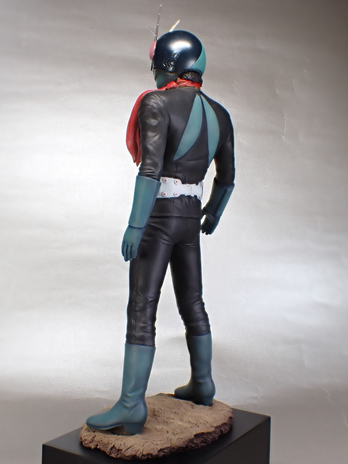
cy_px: 232
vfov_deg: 45.8
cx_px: 174
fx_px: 550
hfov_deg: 35.1
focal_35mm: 41
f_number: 4
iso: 250
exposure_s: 1/160
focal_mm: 7.31
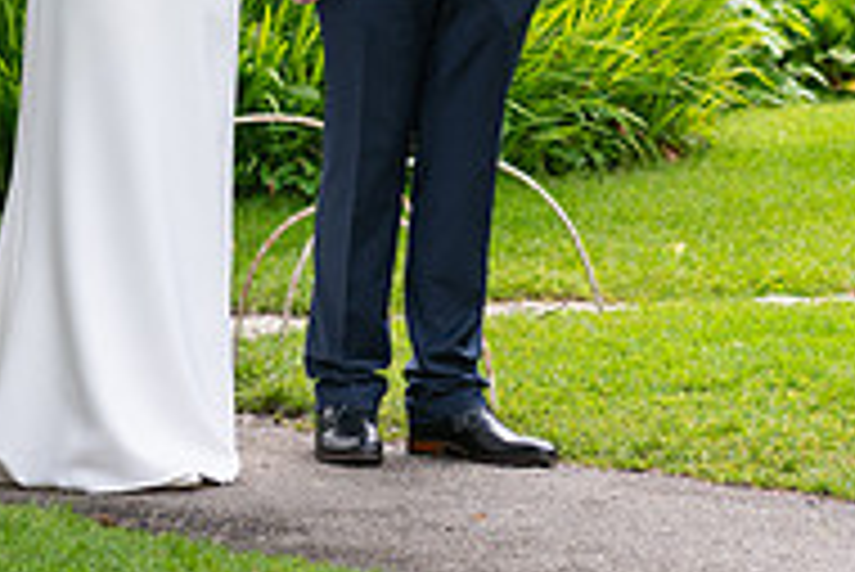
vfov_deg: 4.3
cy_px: -200
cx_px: 333
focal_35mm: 320
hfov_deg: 6.4
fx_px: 7606
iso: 200
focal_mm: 105
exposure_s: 1/400
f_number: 3.5
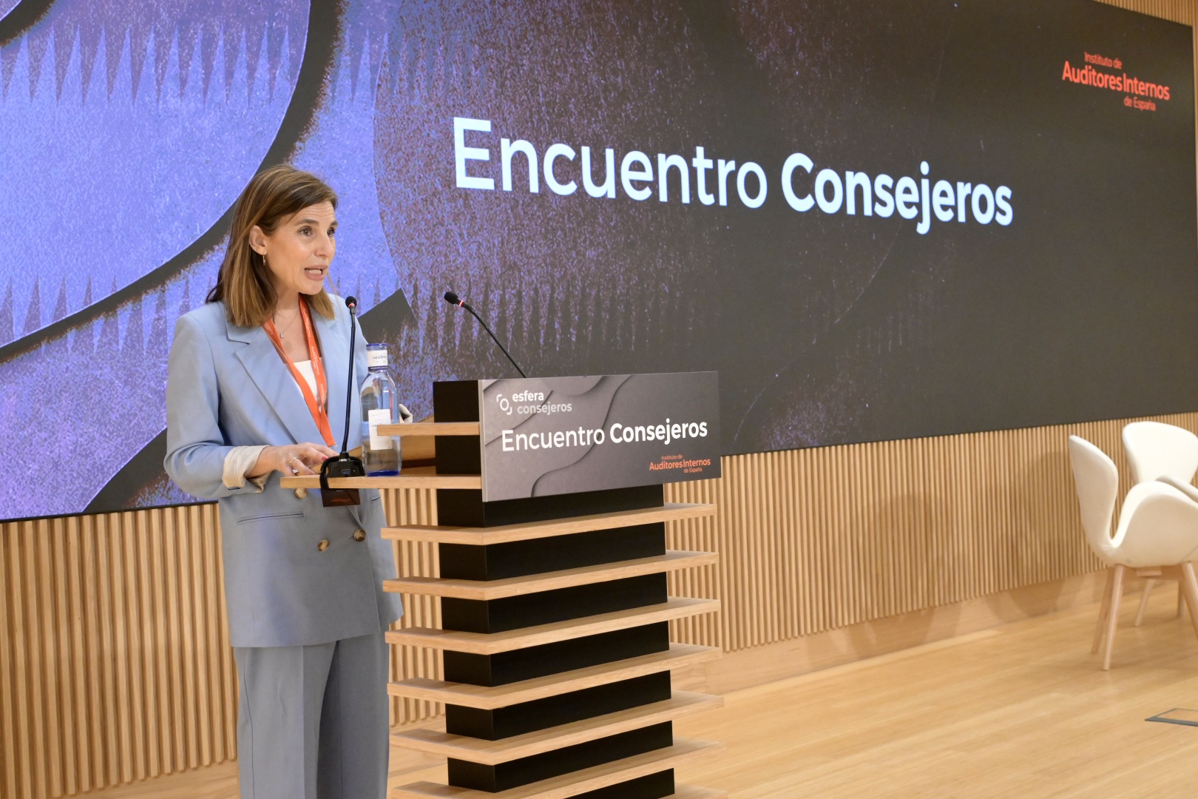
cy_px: 400
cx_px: 599
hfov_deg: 38.2
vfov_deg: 26.0
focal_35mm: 52
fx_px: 1730
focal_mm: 35
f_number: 4
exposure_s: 1/200
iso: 3200
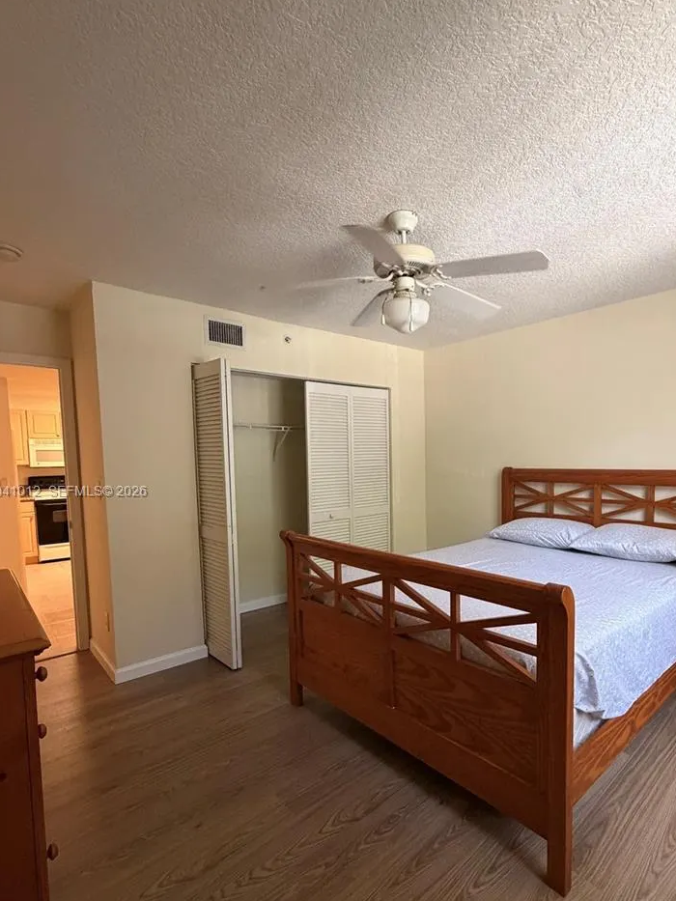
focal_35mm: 18
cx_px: 403
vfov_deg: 87.5
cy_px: 493
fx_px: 469
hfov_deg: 70.9
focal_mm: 2.22
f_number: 2.2
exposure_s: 1/60
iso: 400
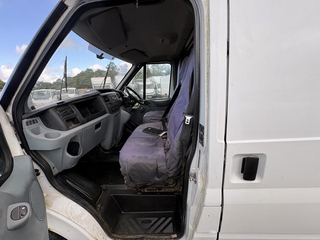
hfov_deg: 102.1
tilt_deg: -7.2
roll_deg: +1.7
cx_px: 160
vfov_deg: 85.7
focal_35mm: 14
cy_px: 120
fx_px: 129
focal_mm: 2.22
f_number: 2.2
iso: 40
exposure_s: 1/160
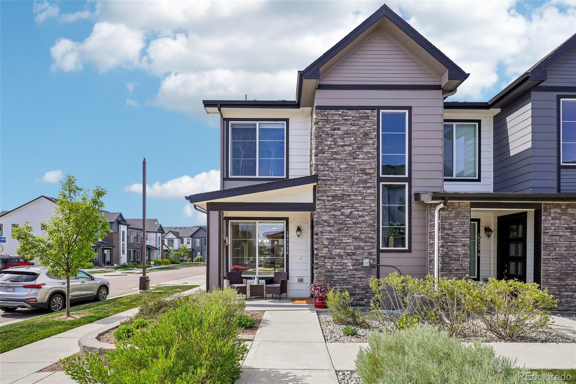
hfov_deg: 95.0
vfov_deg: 72.0
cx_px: 288
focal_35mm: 16
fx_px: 264
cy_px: 192
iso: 100
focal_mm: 11
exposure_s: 1/200
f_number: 8
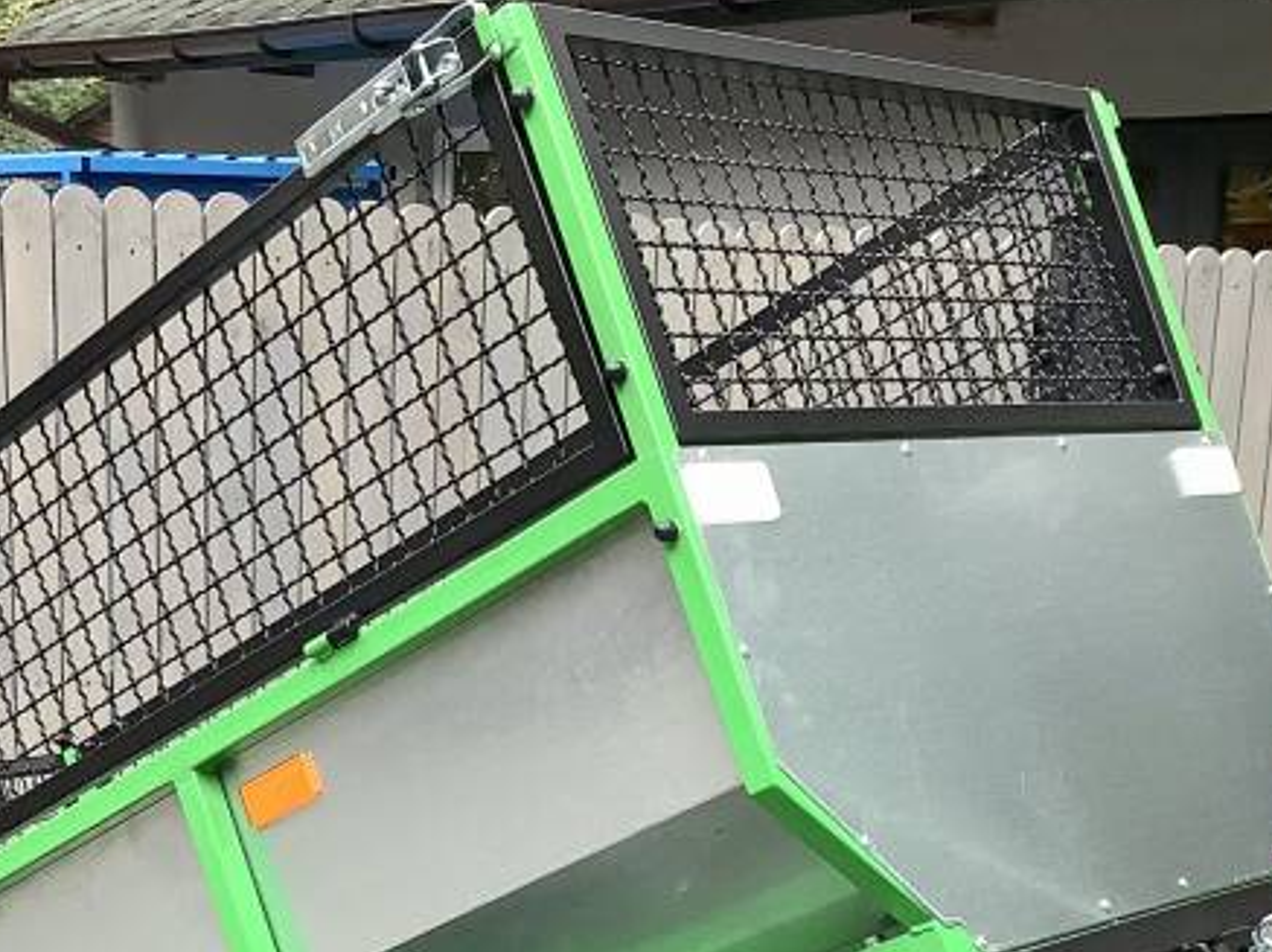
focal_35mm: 71
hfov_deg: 27.4
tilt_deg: -16.0
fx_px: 2607
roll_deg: -1.7
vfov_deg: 19.9
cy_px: 1025
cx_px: 582
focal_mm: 3.3
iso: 50
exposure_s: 1/100
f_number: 2.4
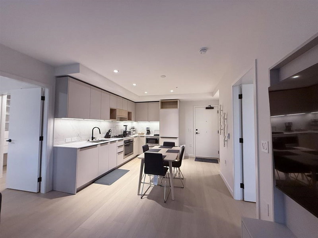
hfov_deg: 102.1
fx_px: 129
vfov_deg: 85.7
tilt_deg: +3.0
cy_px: 119
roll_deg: -0.2
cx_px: 159
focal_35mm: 14
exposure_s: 1/120
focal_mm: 2.22
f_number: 2.2
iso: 320
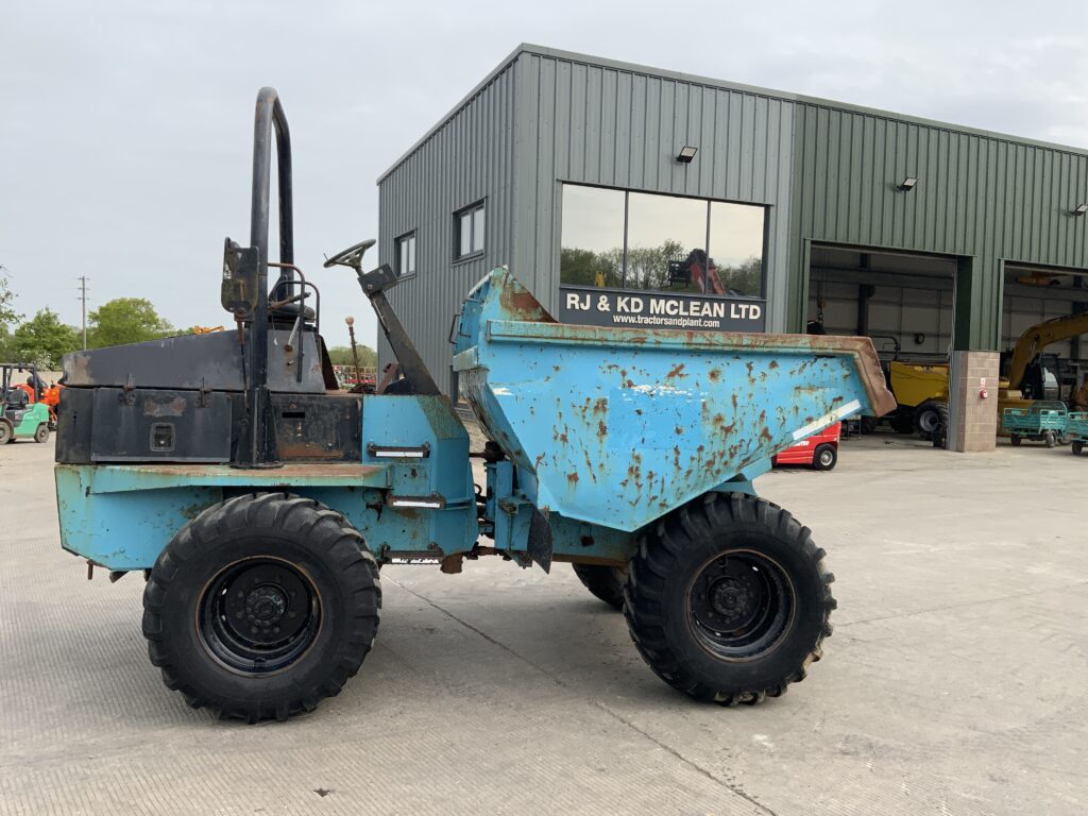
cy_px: 408
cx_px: 544
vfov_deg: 48.2
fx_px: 911
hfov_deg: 61.7
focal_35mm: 29
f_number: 1.8
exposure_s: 1/1279
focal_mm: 3
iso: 16
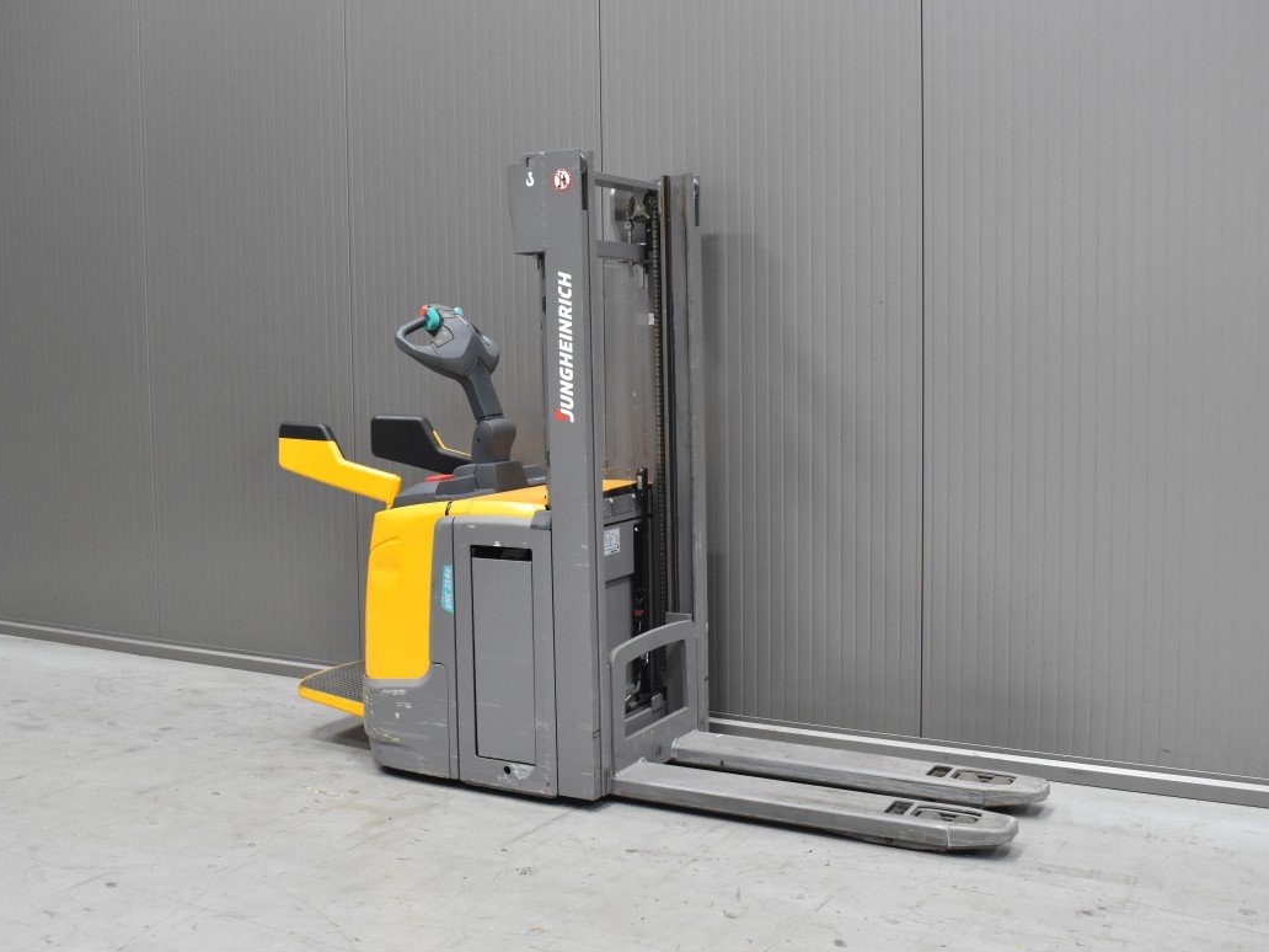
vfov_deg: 37.2
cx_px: 591
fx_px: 1414
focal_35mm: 39
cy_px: 462
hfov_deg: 48.3
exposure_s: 1/50
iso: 2000
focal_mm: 23
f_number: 5.6
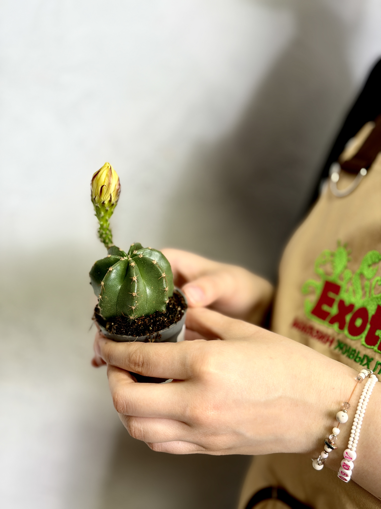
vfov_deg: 39.7
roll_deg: -3.8
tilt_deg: -9.2
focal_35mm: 48
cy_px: 254
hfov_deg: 30.3
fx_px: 704
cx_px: 190
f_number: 1.78
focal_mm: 6.76
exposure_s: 1/121
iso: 50
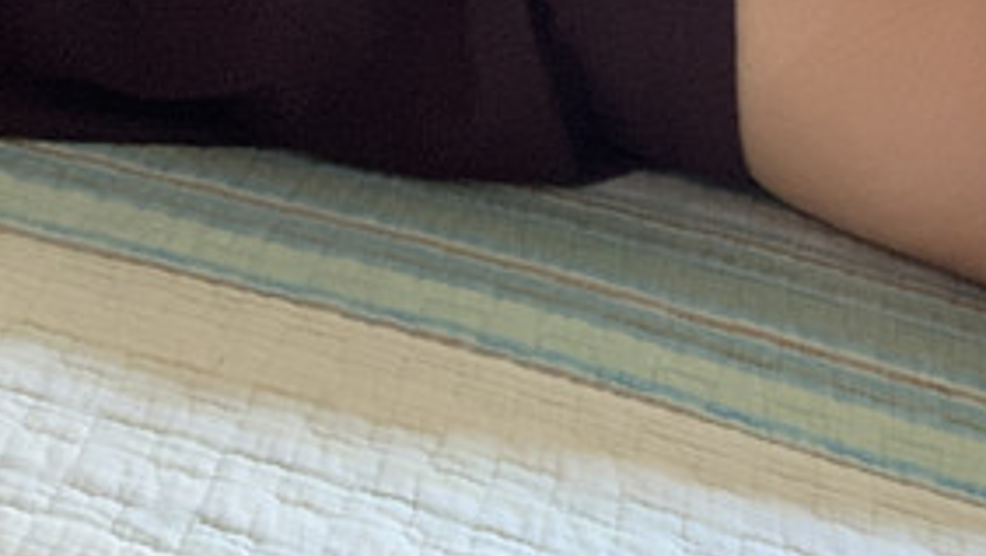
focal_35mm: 79
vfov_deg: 14.8
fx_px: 2067
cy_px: -105
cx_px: 755
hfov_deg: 26.4
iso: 400
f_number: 2.2
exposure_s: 1/30
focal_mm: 2.87
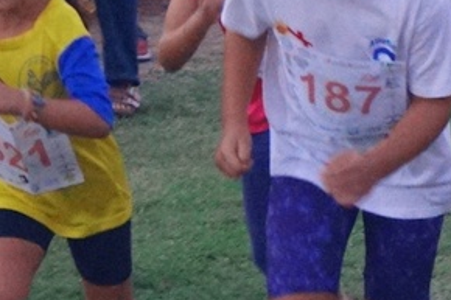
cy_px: 208
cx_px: 734
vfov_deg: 4.6
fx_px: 3731
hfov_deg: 6.8
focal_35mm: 298
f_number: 4.5
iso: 2500
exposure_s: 1/125
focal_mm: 30
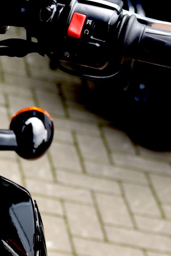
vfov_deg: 12.4
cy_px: 396
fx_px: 1117
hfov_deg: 8.6
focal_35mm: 157
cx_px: -87
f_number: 5.6
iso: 200
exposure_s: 1/125
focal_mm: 46
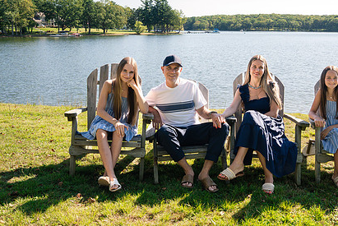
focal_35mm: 39
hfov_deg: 49.3
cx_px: 199
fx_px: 367
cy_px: 97
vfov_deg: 34.2
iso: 400
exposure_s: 1/250
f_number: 8
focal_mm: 25
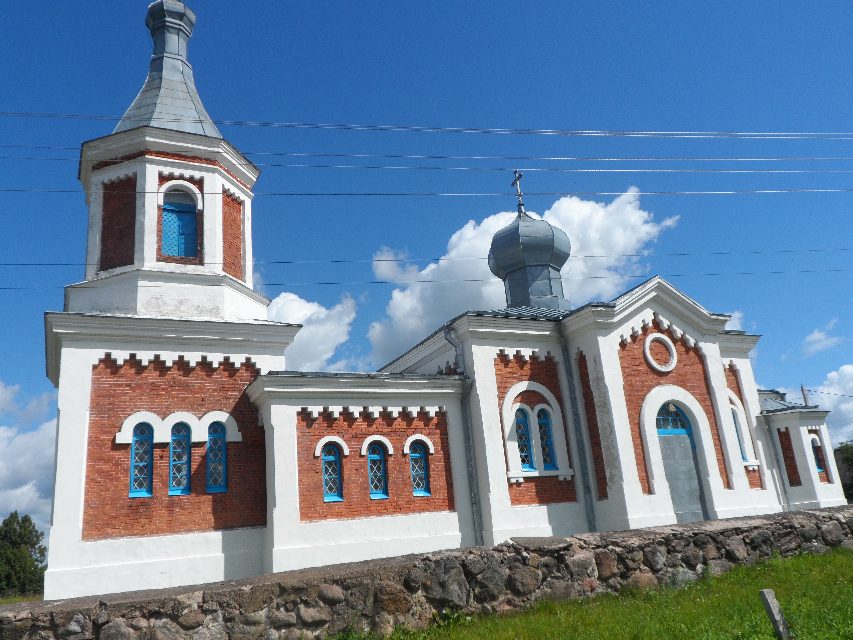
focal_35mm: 28
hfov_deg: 63.4
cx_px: 426
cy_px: 320
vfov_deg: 49.7
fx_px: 690
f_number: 8.8
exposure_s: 1/250
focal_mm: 4.9
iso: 80
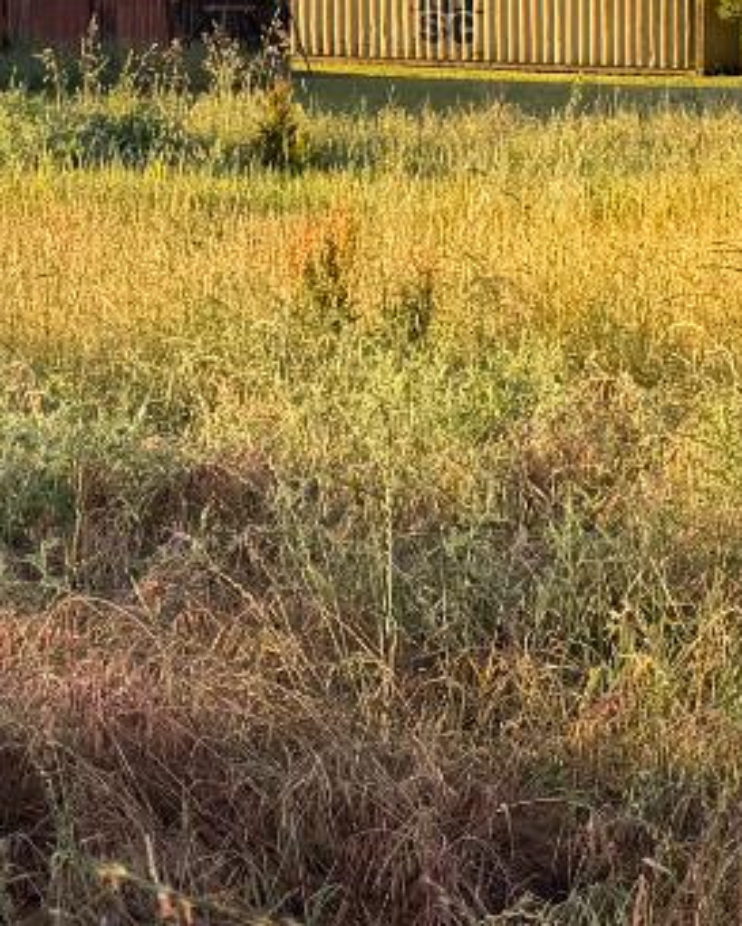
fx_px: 2826
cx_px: 995
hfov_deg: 14.3
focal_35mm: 103
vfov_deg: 18.6
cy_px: 371
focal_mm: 6.76
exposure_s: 1/1727
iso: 80
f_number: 1.78
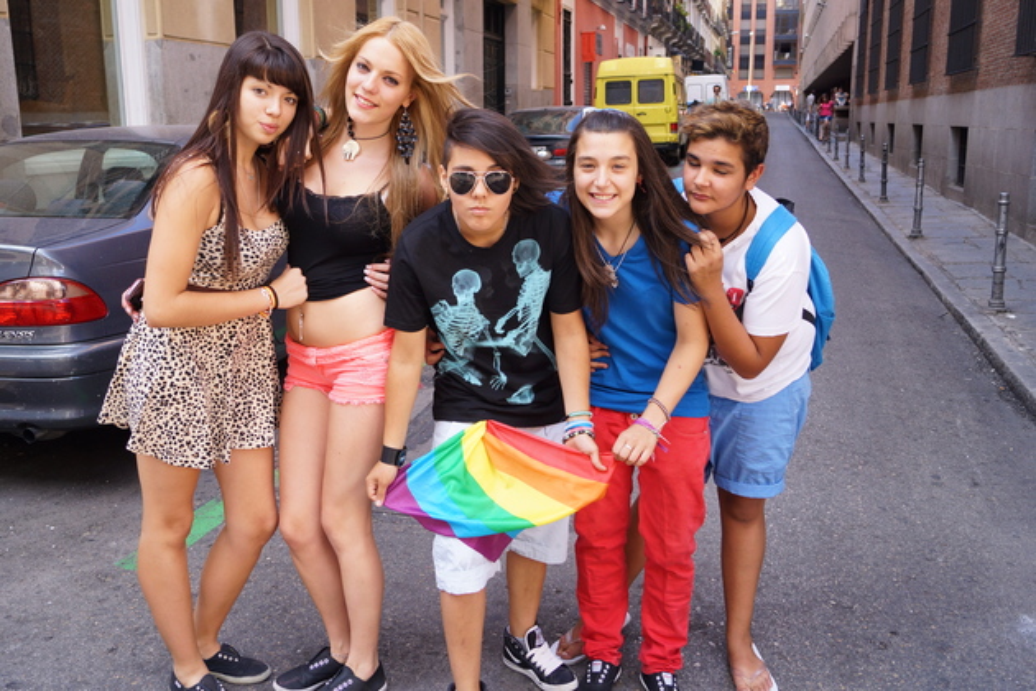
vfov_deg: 43.6
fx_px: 863
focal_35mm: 30
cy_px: 346
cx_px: 518
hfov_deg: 61.9
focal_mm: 20
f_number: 3.5
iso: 200
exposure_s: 1/200
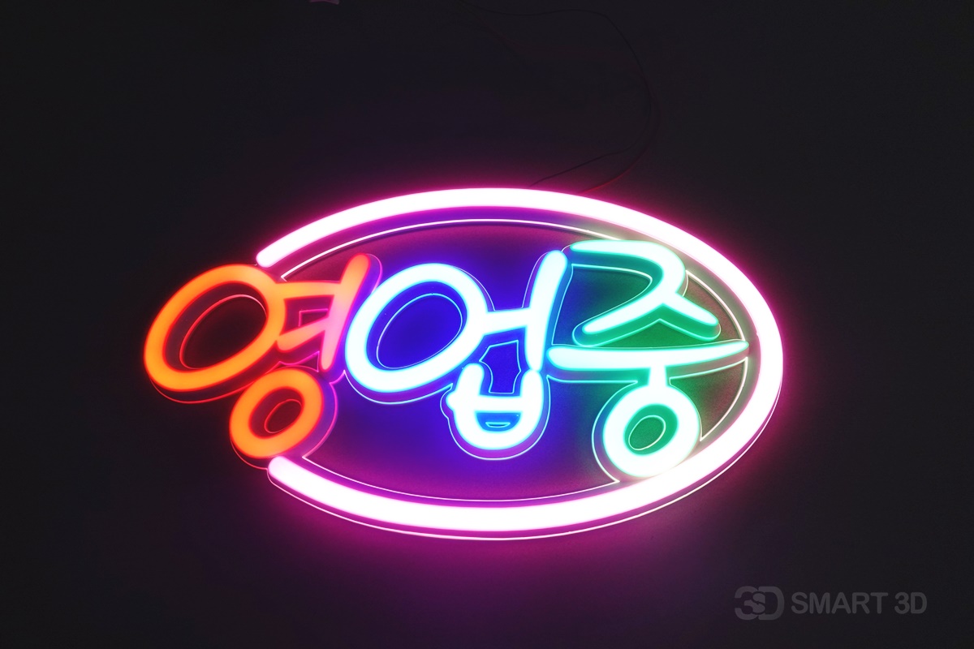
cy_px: 324
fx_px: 649
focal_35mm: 24
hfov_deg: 73.7
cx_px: 487
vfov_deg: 53.1
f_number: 4
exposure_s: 1/500
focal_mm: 9.4
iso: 800
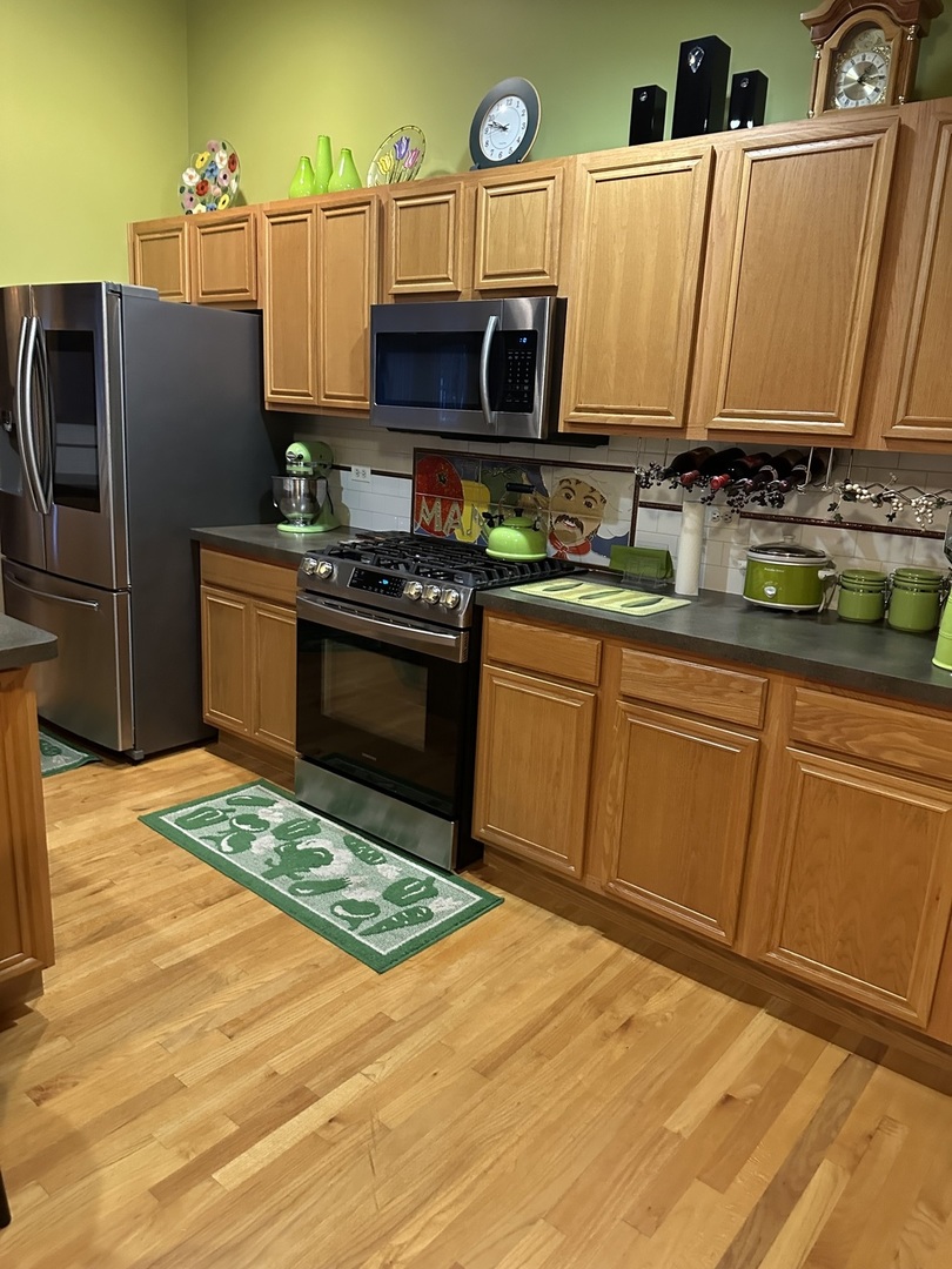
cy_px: 634
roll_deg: -5.4
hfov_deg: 56.8
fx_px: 880
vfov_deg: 71.6
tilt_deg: -14.2
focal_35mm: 24
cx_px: 476
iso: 800
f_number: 1.78
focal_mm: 6.86
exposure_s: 1/60
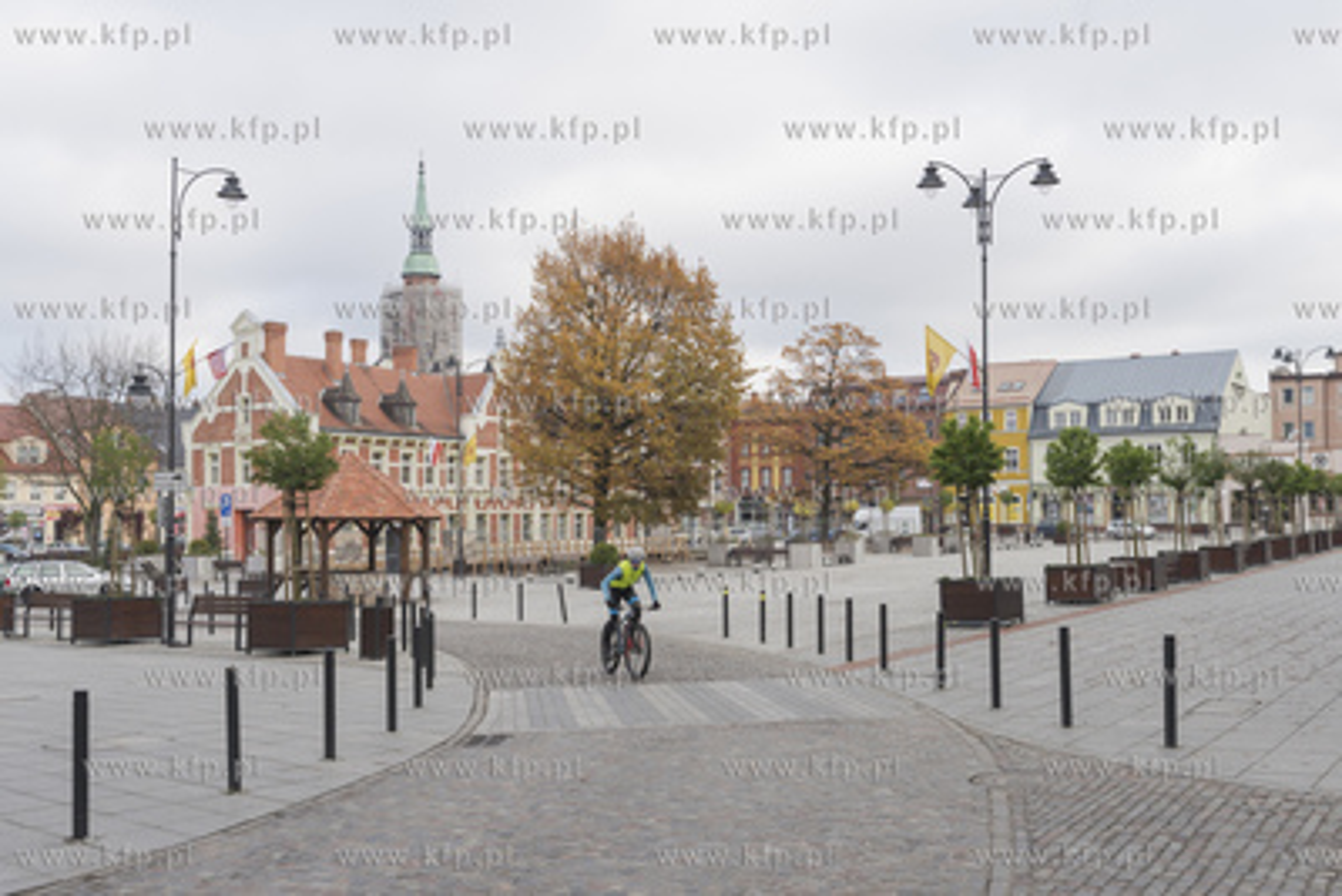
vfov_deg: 37.9
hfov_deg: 54.4
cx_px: 671
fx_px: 1305
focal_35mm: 35
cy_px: 448
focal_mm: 35
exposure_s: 1/640
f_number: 4.5
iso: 400
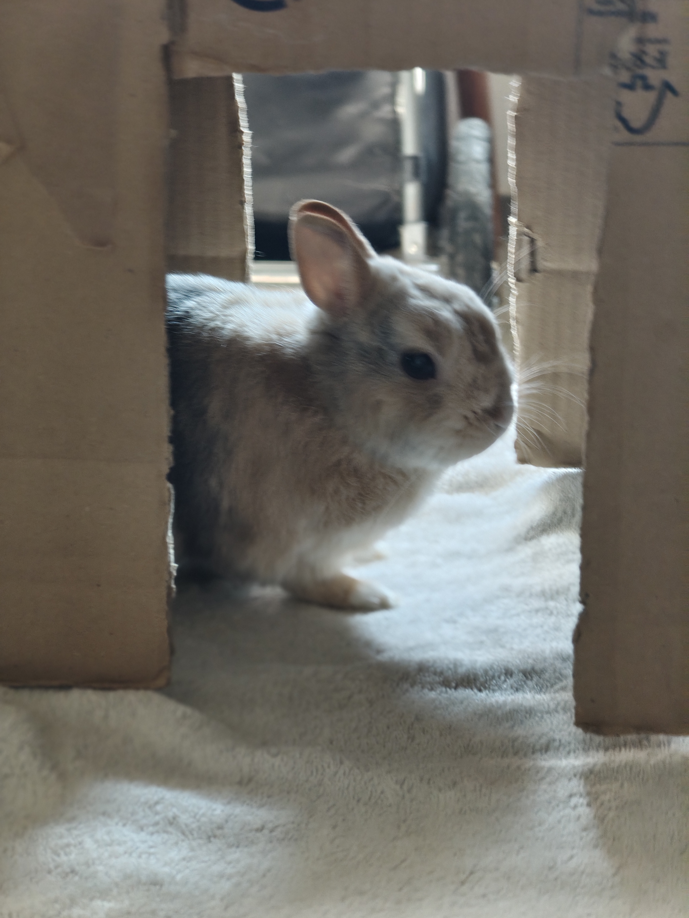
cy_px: 459
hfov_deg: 21.0
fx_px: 1858
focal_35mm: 70
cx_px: 344
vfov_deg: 27.8
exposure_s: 1/33.3
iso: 345
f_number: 2.55
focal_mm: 13.3
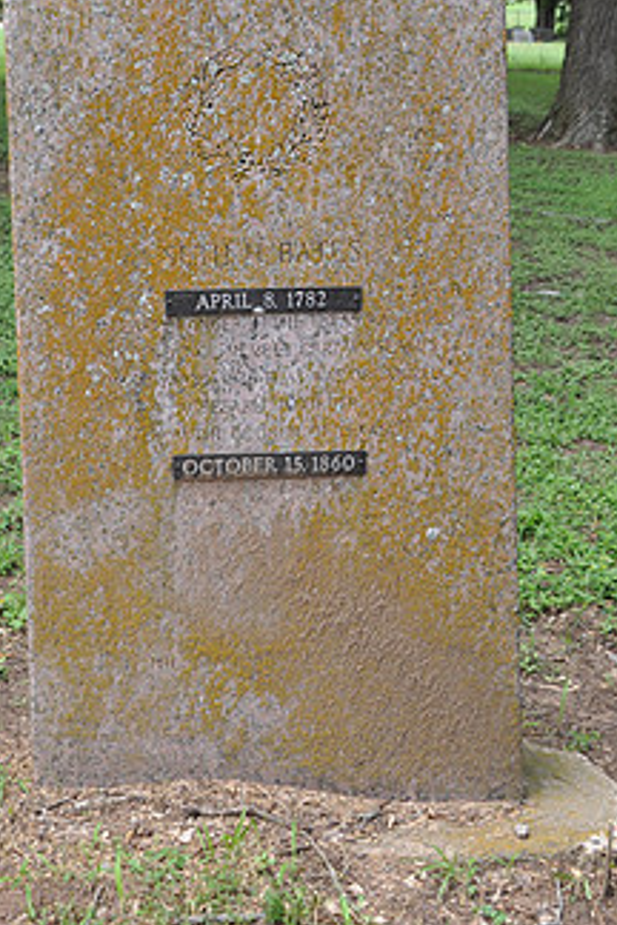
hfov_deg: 18.2
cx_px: 291
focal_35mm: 75
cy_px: 390
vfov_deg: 27.0
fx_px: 1928
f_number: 5.6
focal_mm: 28
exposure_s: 1/125
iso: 280
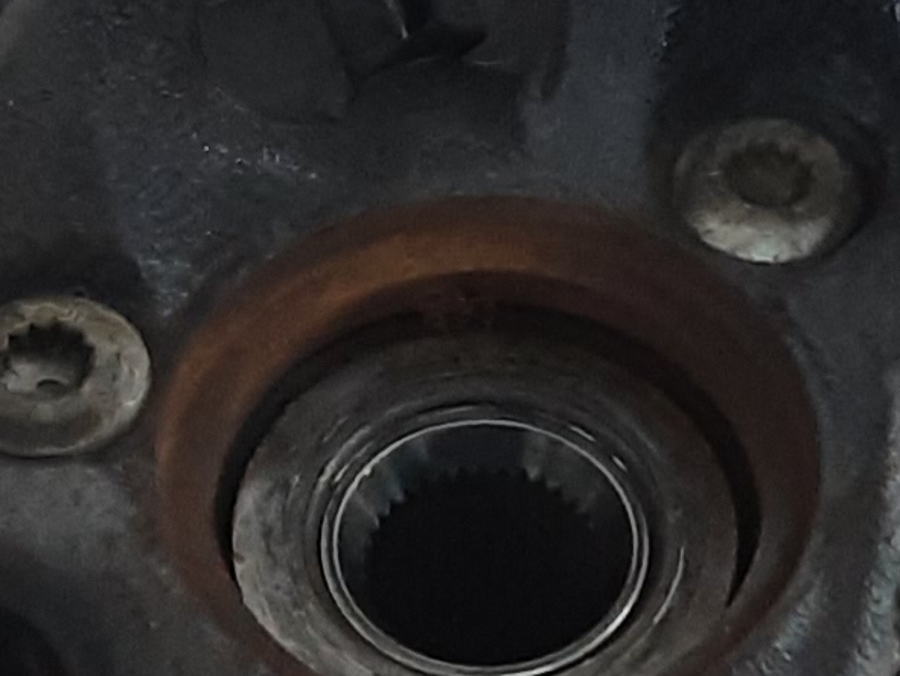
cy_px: 308
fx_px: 3876
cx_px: 611
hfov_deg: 13.2
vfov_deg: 10.0
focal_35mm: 149
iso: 200
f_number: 1.9
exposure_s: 1/50
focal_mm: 2.91
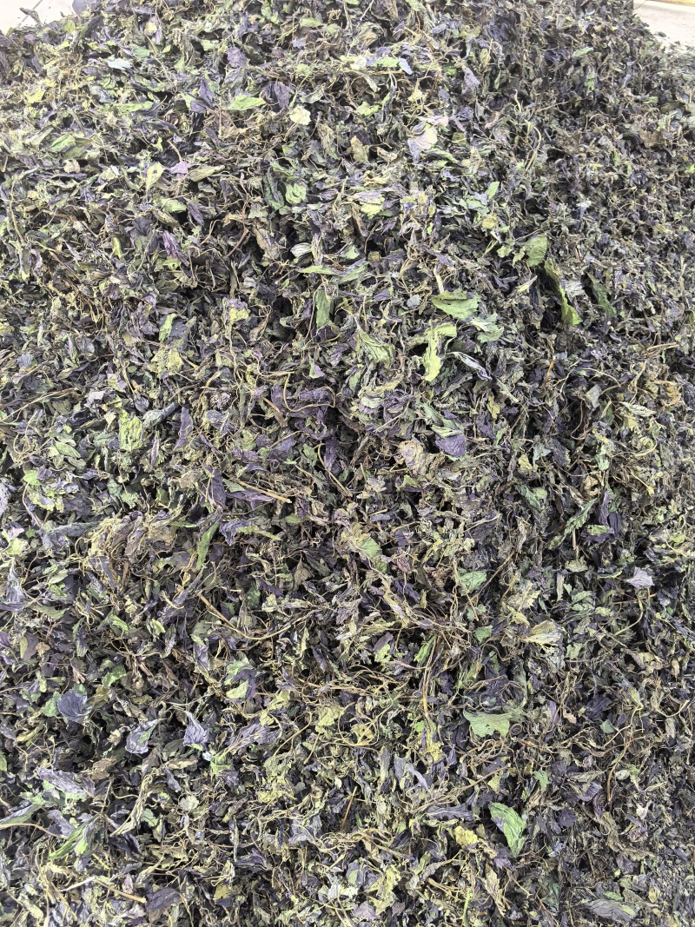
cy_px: 464
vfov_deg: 65.3
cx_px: 348
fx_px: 723
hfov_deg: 51.3
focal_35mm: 27
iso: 50
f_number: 2
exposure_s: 1/279
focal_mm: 6.35
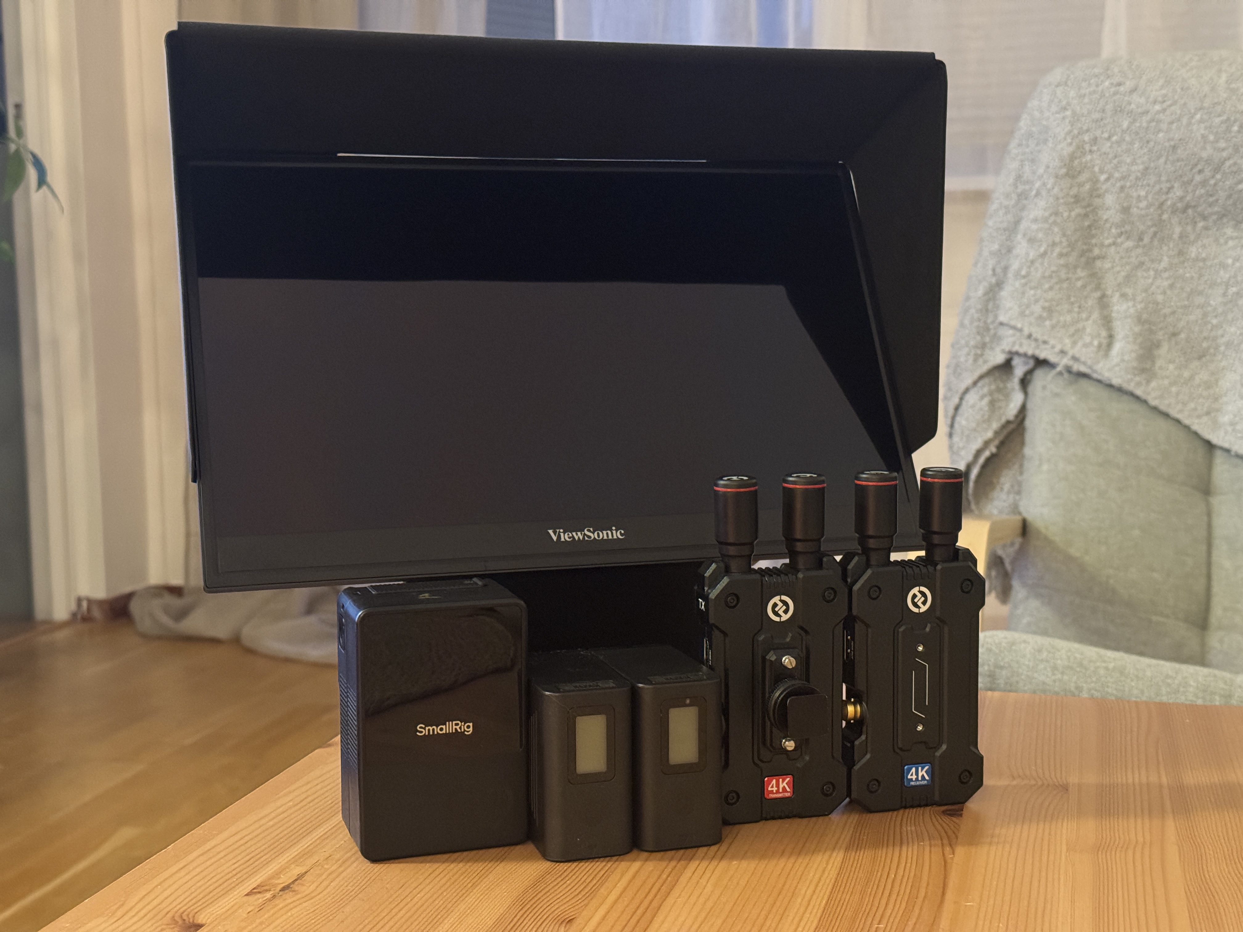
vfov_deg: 30.3
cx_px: 622
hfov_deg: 39.7
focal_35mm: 48
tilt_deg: -7.0
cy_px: 466
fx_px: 1724
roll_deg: +0.8
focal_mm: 6.76
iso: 1000
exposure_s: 1/19
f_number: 1.78
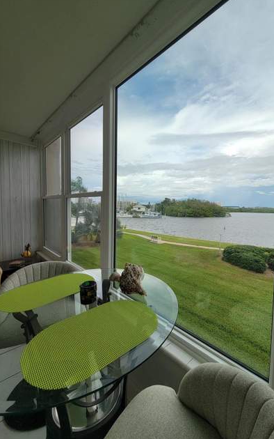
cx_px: 165
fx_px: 167
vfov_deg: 105.3
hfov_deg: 77.7
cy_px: 218
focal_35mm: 14
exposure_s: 1/827
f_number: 2.2
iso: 50
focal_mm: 2.2
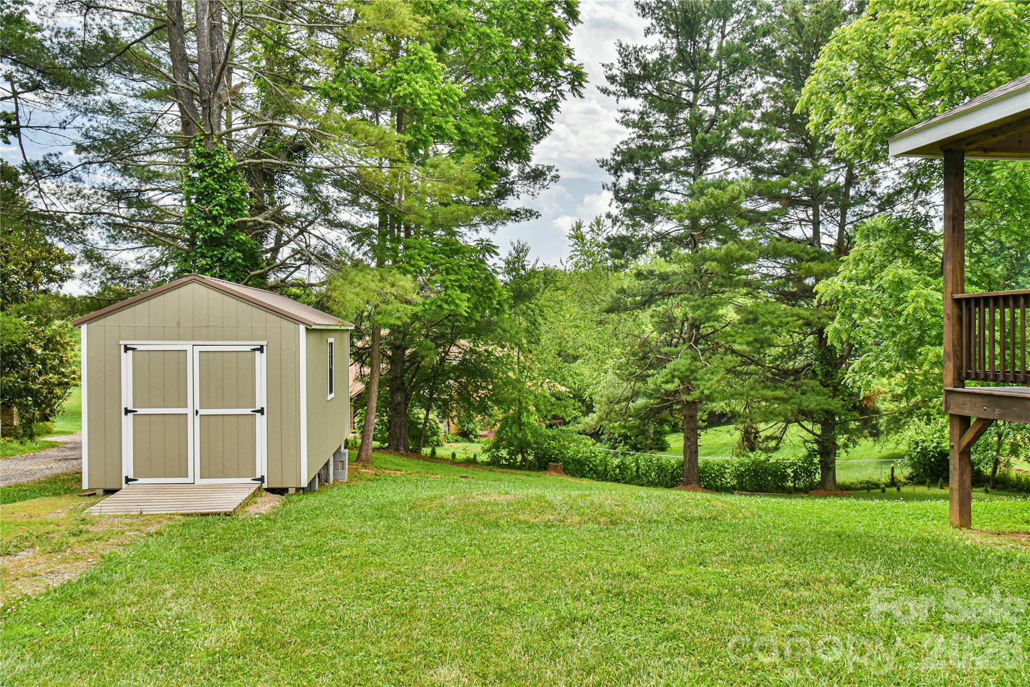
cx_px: 515
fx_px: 858
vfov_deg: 43.6
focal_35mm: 30
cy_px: 344
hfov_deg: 61.9
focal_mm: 30
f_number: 10
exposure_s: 1/400
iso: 1600
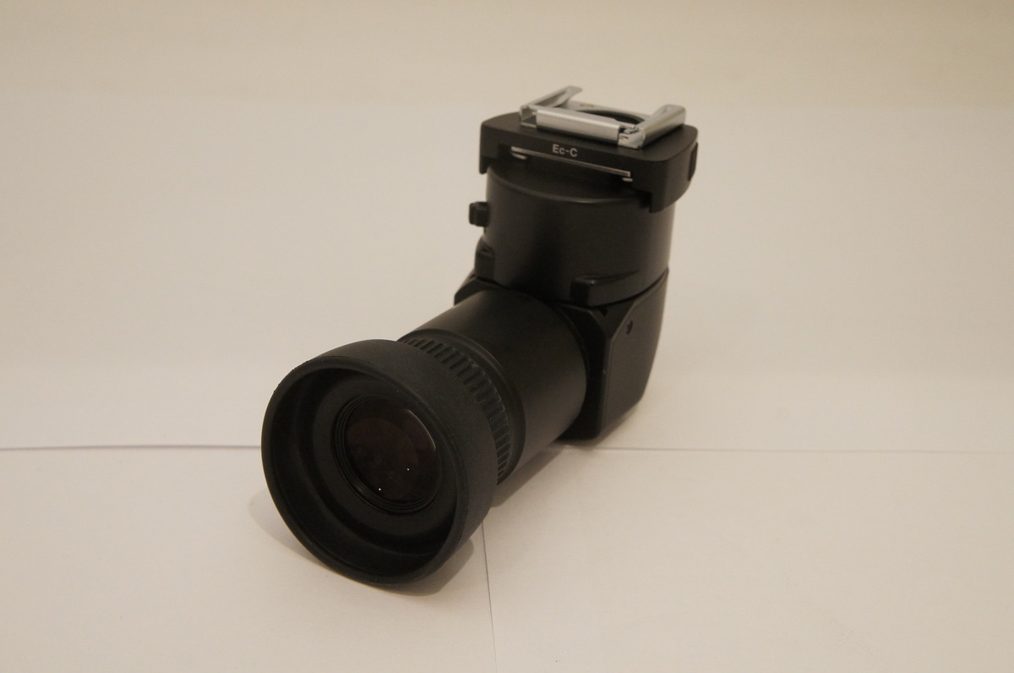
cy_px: 336
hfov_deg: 38.9
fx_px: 1434
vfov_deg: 26.4
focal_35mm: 51
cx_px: 507
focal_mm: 34
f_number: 10
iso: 1600
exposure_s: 1/50
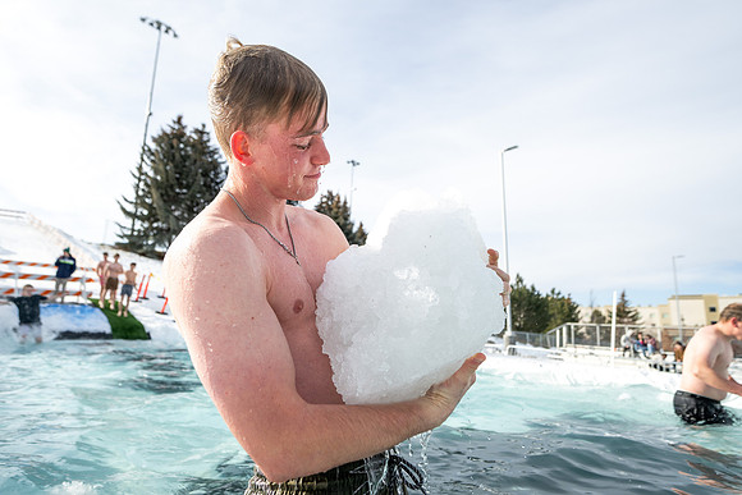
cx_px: 371
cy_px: 248
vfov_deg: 62.0
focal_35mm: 20
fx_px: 412
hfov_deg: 84.0
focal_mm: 20
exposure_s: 1/1600
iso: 250
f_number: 4
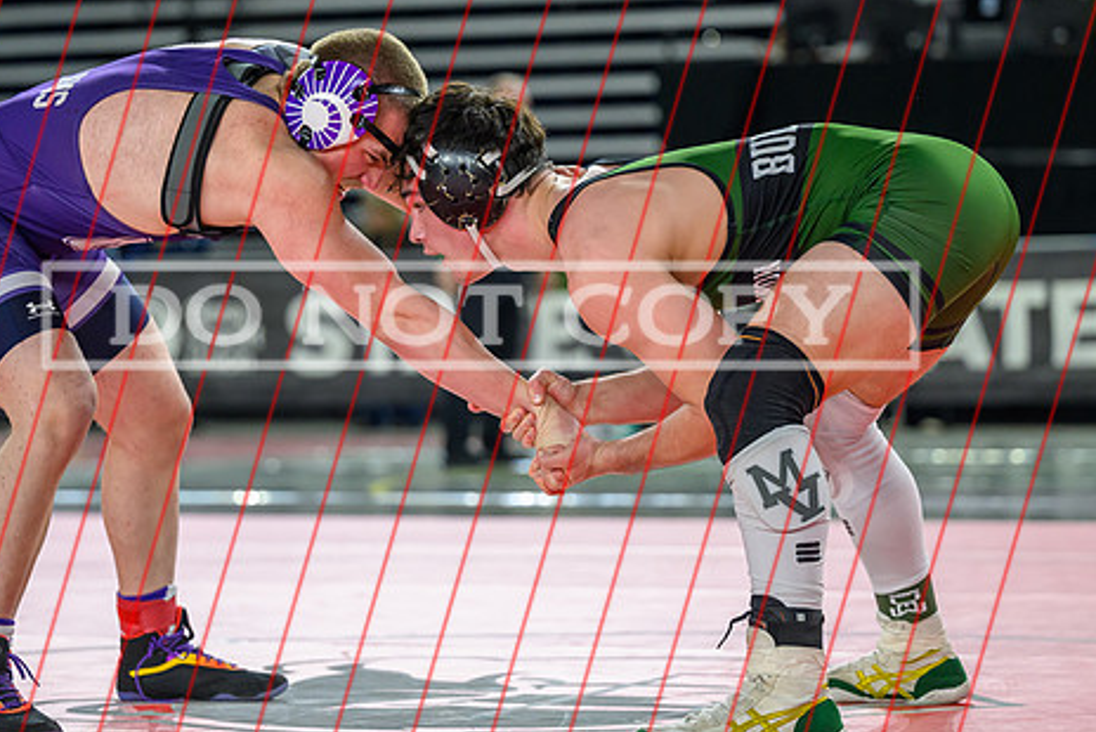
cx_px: 502
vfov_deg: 9.3
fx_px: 4478
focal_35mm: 147
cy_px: 246
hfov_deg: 14.0
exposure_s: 1/800
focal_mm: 99
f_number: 2.8
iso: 3200
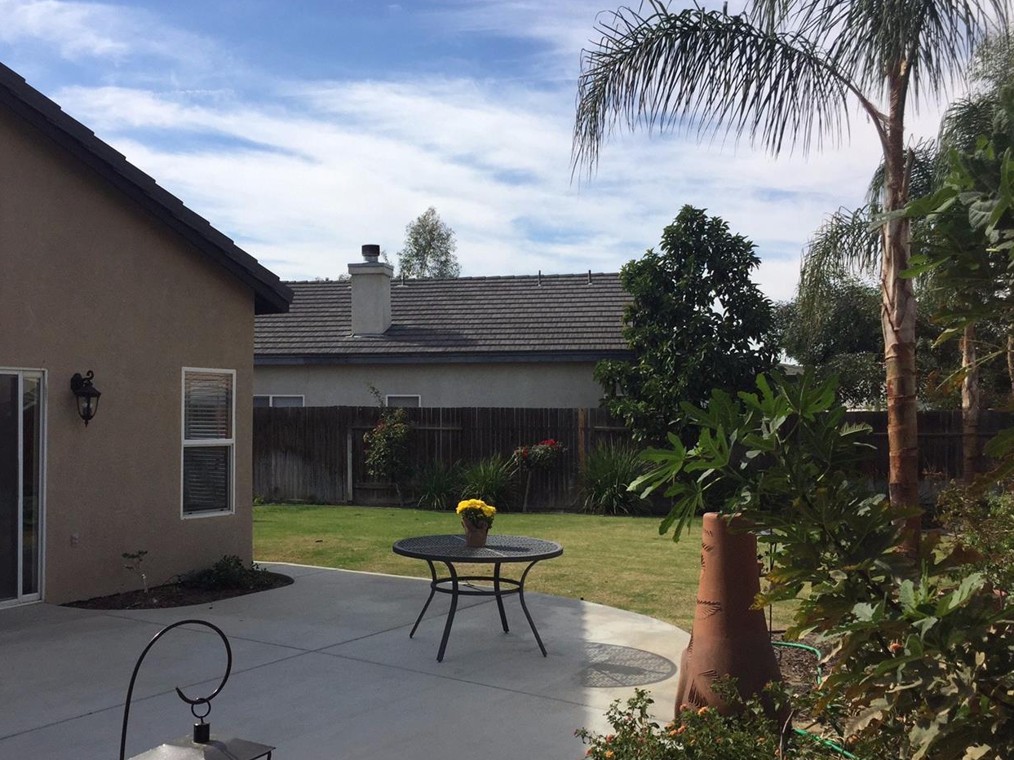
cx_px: 432
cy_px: 409
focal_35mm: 35
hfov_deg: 52.4
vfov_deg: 40.7
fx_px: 1025
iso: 32
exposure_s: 1/3300
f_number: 2.2
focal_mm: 4.15
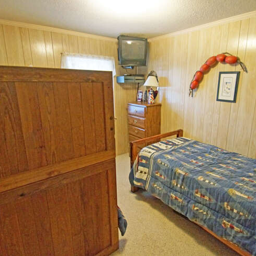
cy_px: 124
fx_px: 167
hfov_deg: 74.2
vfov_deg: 74.8
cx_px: 150
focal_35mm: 20
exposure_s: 1/60
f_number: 4
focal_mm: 10
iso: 2500
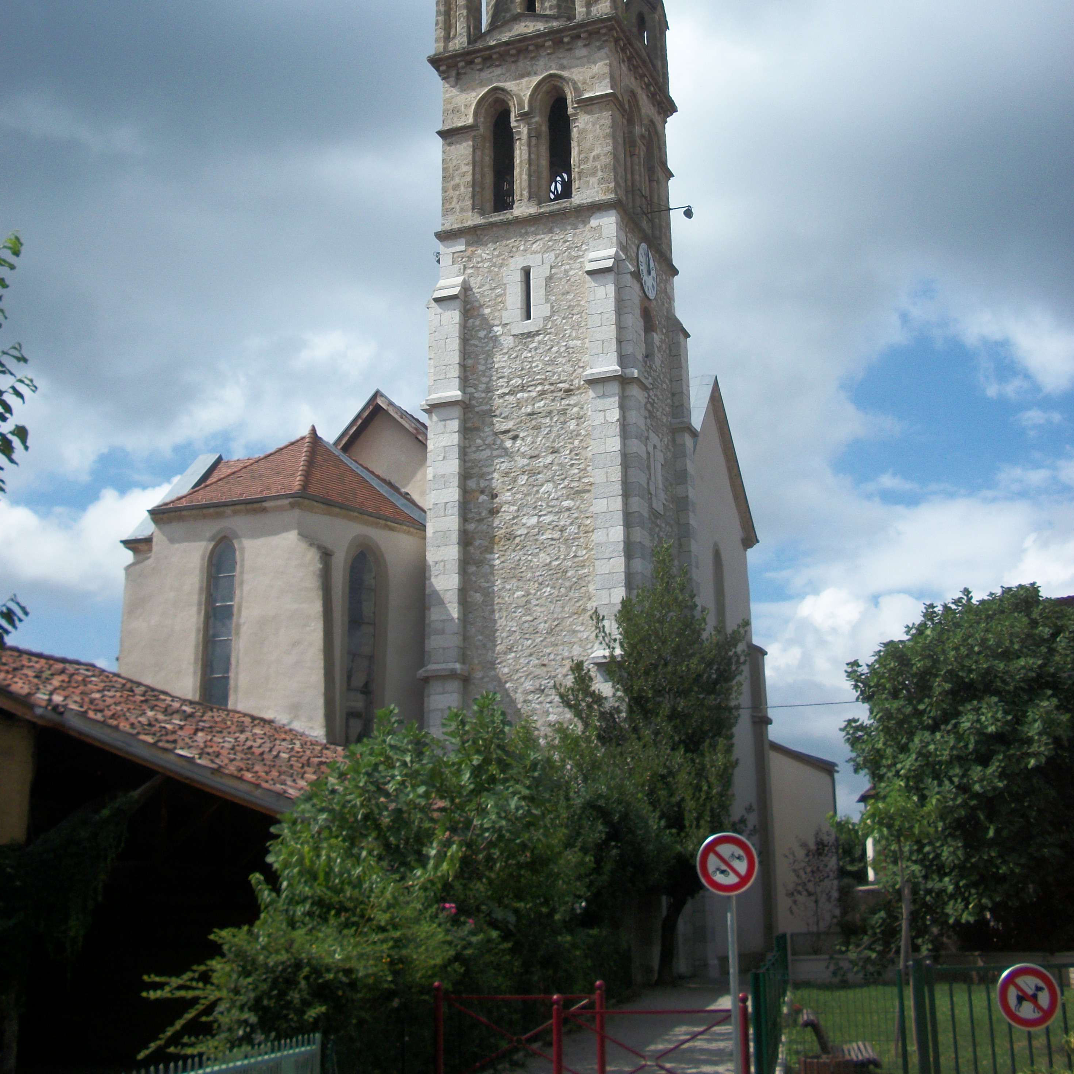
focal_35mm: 42
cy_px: 362
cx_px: 533
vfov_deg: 39.6
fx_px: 1474
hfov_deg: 40.0
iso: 80
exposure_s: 1/250
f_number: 8.8
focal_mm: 6.3
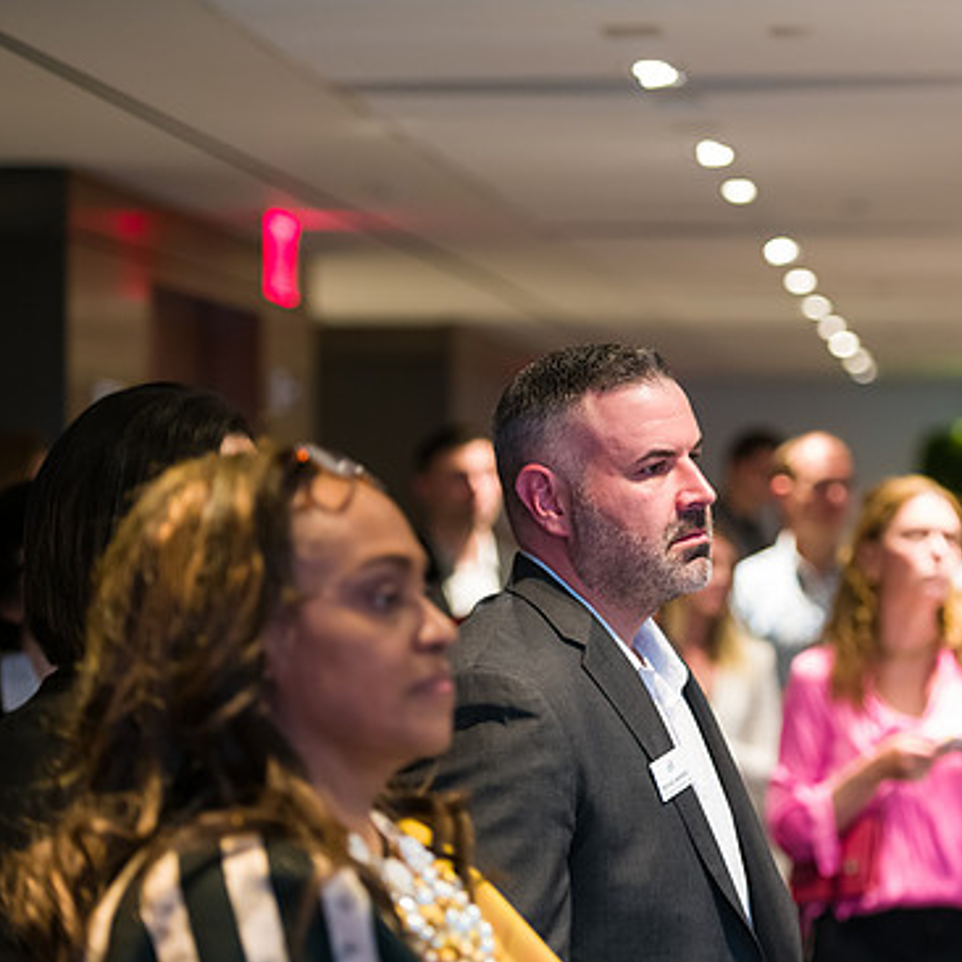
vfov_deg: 13.6
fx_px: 4025
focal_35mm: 128
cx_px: 739
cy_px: 506
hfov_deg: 13.6
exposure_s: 1/100
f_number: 3.2
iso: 1600
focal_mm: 95
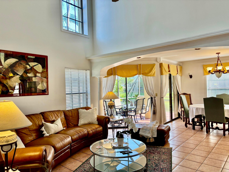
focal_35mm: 26
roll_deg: +1.5
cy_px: 86
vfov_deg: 53.1
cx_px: 114
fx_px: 172
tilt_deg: +0.3
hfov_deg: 67.3
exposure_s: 1/120
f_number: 1.6
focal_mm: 5.96
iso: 80
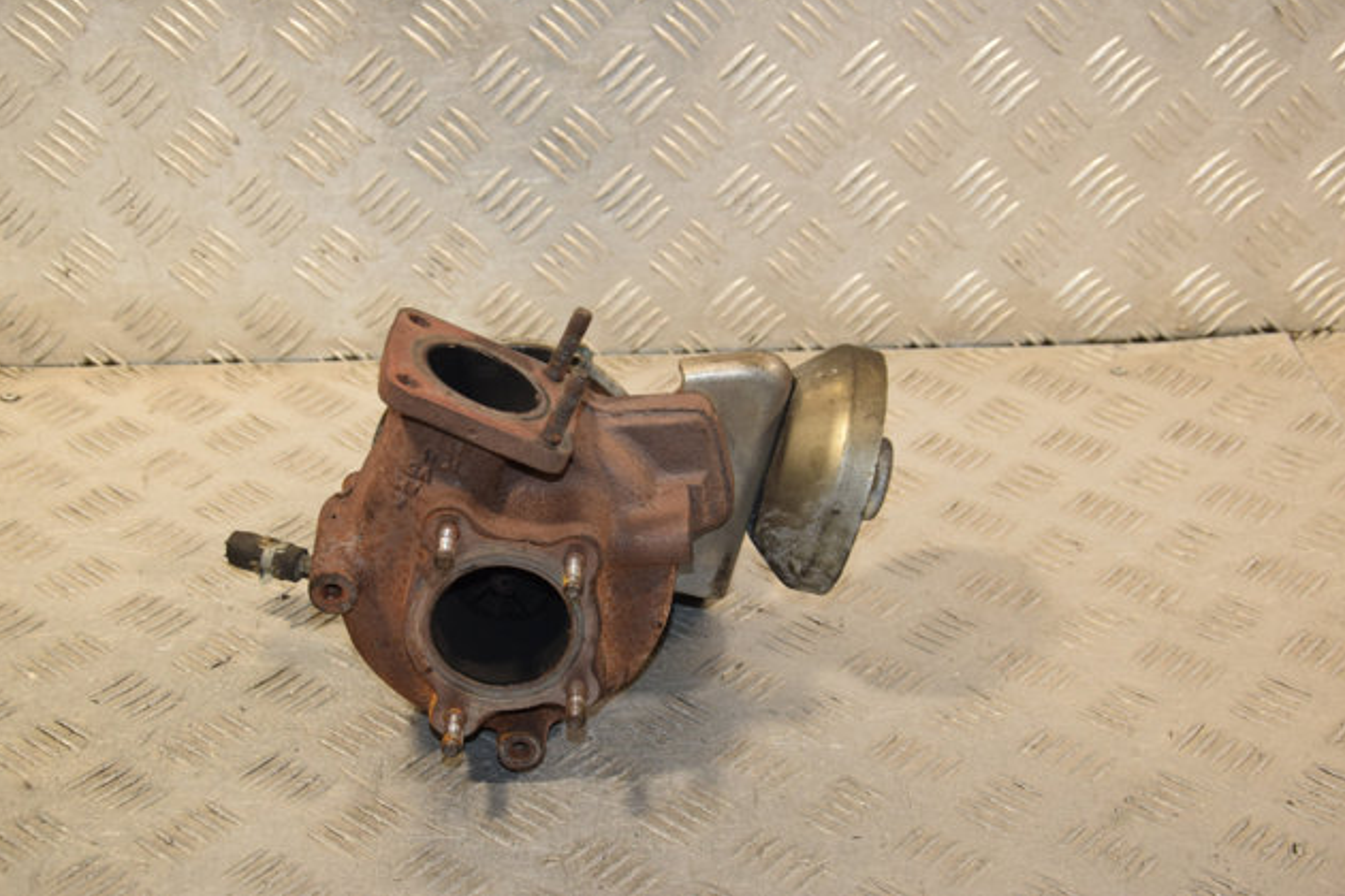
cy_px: 444
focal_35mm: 64
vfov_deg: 21.2
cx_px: 666
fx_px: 2391
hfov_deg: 31.4
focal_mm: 42
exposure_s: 1/200
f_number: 7.1
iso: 800
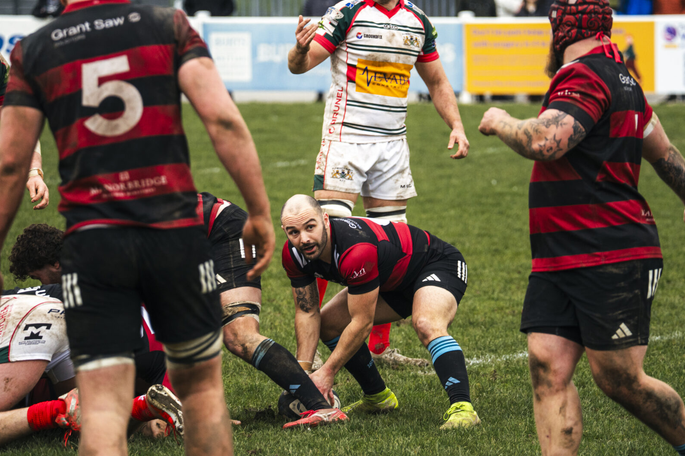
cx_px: 361
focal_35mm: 336
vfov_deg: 4.1
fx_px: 6394
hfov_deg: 6.1
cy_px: 228
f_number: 6.3
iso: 800
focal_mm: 261.9
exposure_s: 1/1000
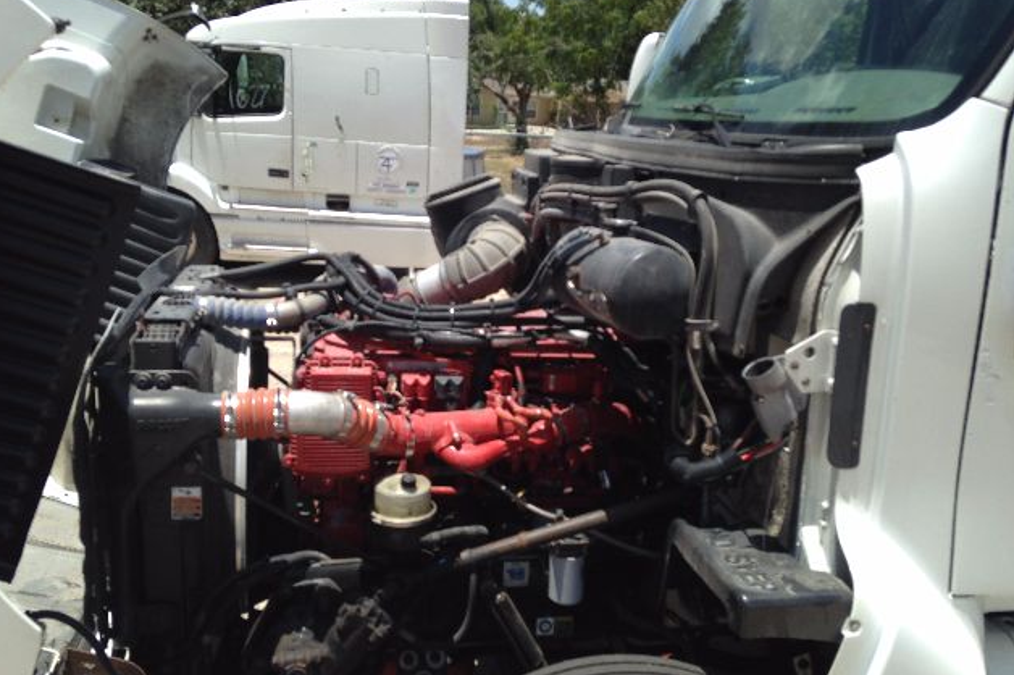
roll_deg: -3.0
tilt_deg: -17.4
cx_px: 499
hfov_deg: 54.5
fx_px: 985
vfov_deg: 37.8
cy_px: 341
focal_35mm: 35
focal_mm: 4.12
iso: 50
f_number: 2.4
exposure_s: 1/1085
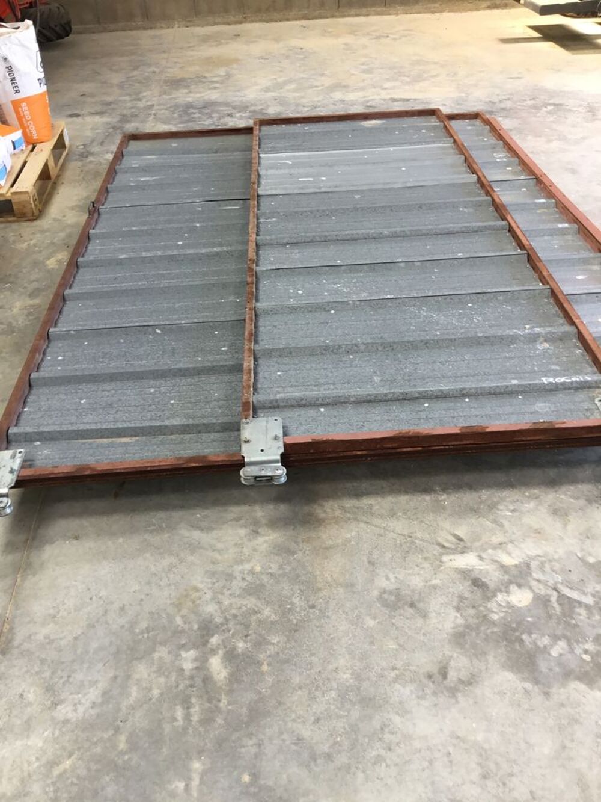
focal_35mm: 31
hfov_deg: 45.4
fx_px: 718
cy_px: 401
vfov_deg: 58.3
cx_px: 300
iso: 32
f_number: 2.4
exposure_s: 1/50
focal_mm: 3.3
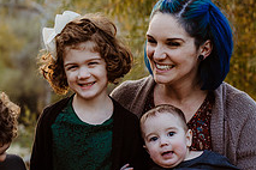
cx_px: 20
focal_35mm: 136
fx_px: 967
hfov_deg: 14.9
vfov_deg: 10.1
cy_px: 101
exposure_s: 1/500
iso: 400
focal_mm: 50
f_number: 3.2
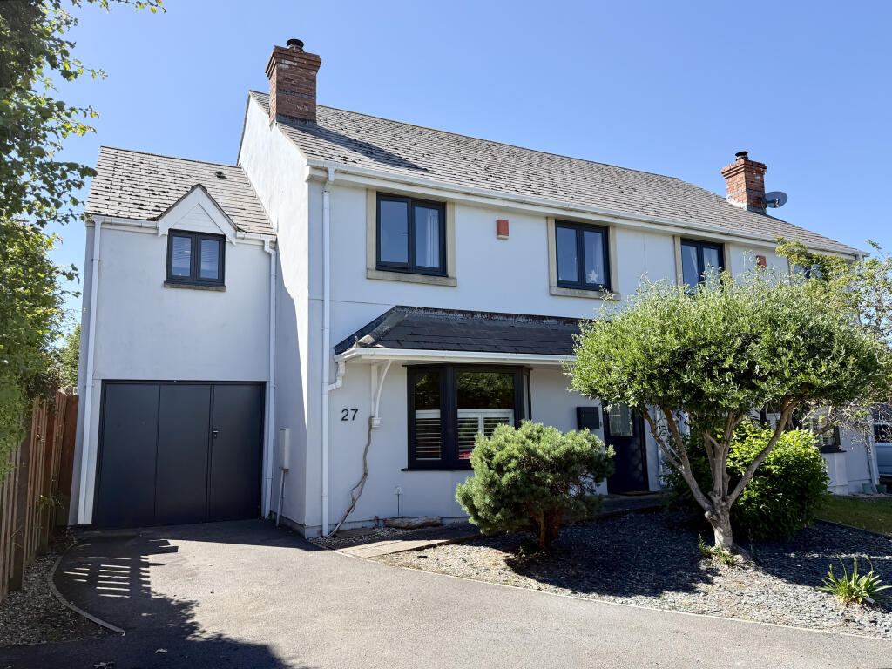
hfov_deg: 71.6
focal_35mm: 24
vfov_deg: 56.8
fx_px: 618
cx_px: 446
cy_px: 334
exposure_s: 1/2445
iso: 80
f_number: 1.78
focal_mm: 6.76
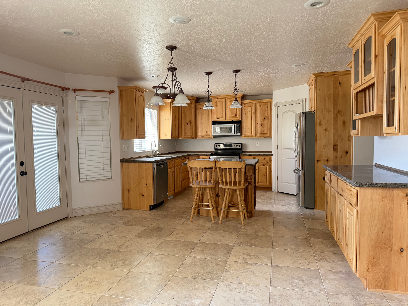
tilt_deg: -3.7
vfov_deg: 56.8
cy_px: 153
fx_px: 283
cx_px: 204
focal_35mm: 24
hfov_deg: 71.6
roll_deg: +1.7
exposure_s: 1/60
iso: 500
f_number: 1.78
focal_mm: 6.76
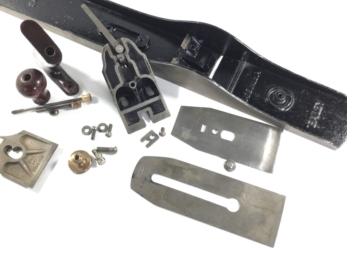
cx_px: 158
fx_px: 401
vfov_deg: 35.8
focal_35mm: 40
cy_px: 105
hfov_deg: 46.7
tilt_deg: -65.3
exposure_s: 1/100
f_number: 2.4
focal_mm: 3.3
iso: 50
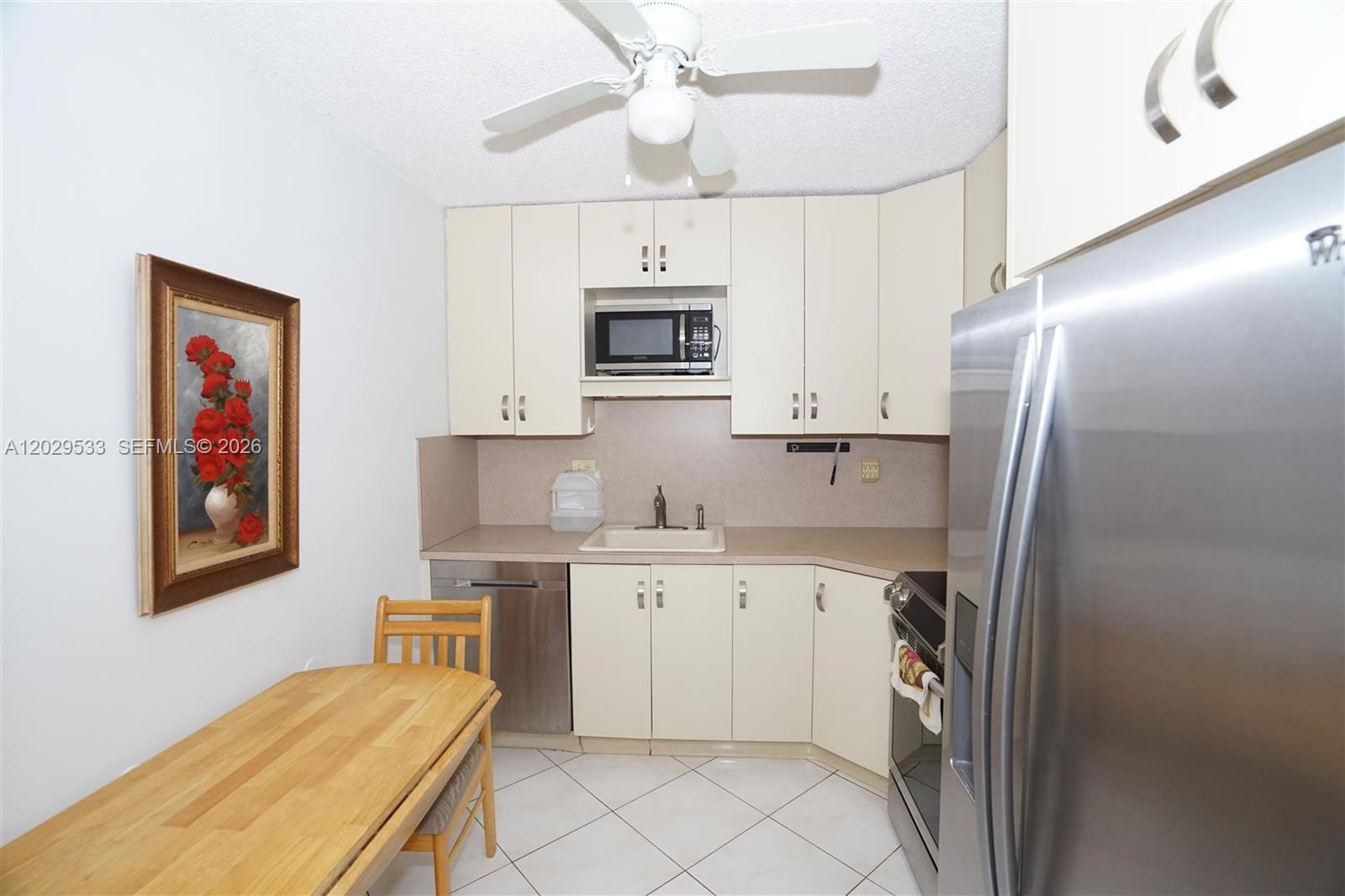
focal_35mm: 16
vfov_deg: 73.7
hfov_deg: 96.7
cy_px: 448
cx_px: 672
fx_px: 598
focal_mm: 16
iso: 1000
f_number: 7.1
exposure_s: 1/60
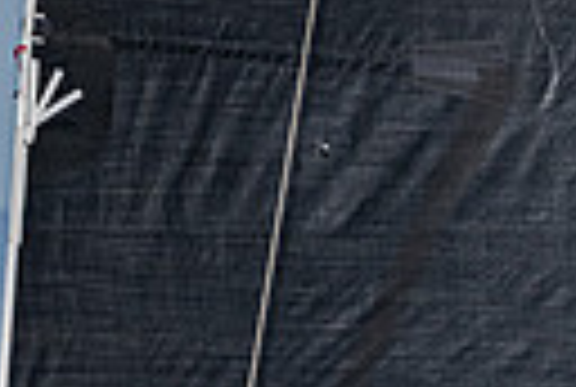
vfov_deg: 1.0
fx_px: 22276
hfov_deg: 1.5
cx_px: 1178
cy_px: 709
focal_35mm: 1389
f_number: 5.3
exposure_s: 1/3200
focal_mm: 300
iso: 320
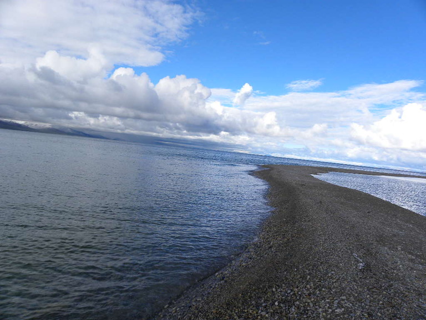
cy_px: 160
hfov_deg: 67.3
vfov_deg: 53.1
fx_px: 320
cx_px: 213
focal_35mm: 26
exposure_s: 1/259
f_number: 5.6
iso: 64
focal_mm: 4.6
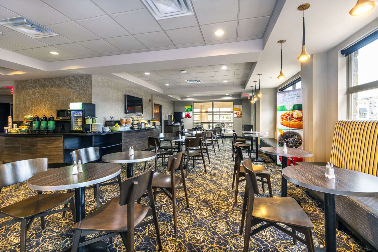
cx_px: 189
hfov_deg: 96.7
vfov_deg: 73.7
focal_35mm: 16
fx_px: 168
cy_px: 126
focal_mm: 16
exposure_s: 1/1.67
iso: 500
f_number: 10
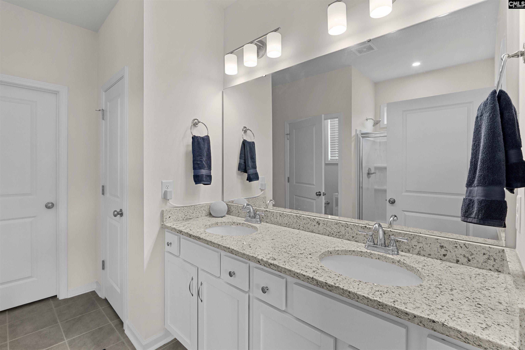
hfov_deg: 95.0
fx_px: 241
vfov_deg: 72.1
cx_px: 262
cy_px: 175
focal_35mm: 16
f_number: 6.3
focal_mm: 11
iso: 320
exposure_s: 1/13
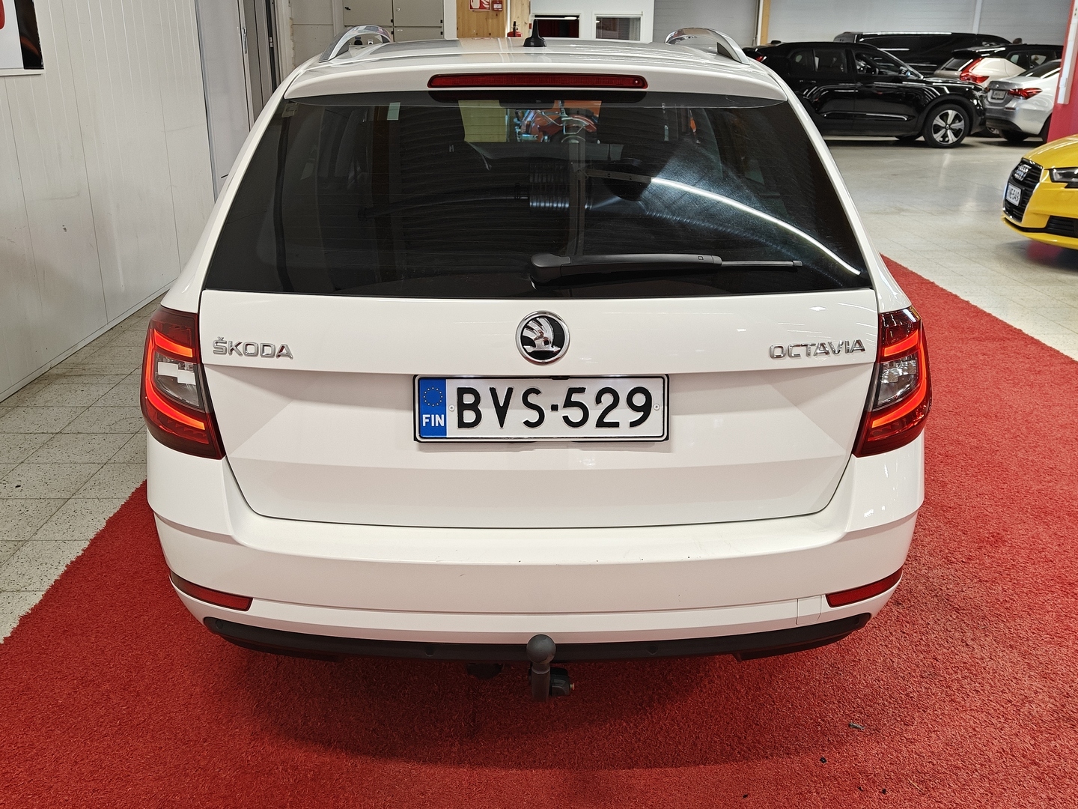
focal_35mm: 32
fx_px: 997
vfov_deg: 44.2
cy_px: 404
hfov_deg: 56.8
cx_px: 539
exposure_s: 1/100
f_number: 1.8
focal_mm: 5.59
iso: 100
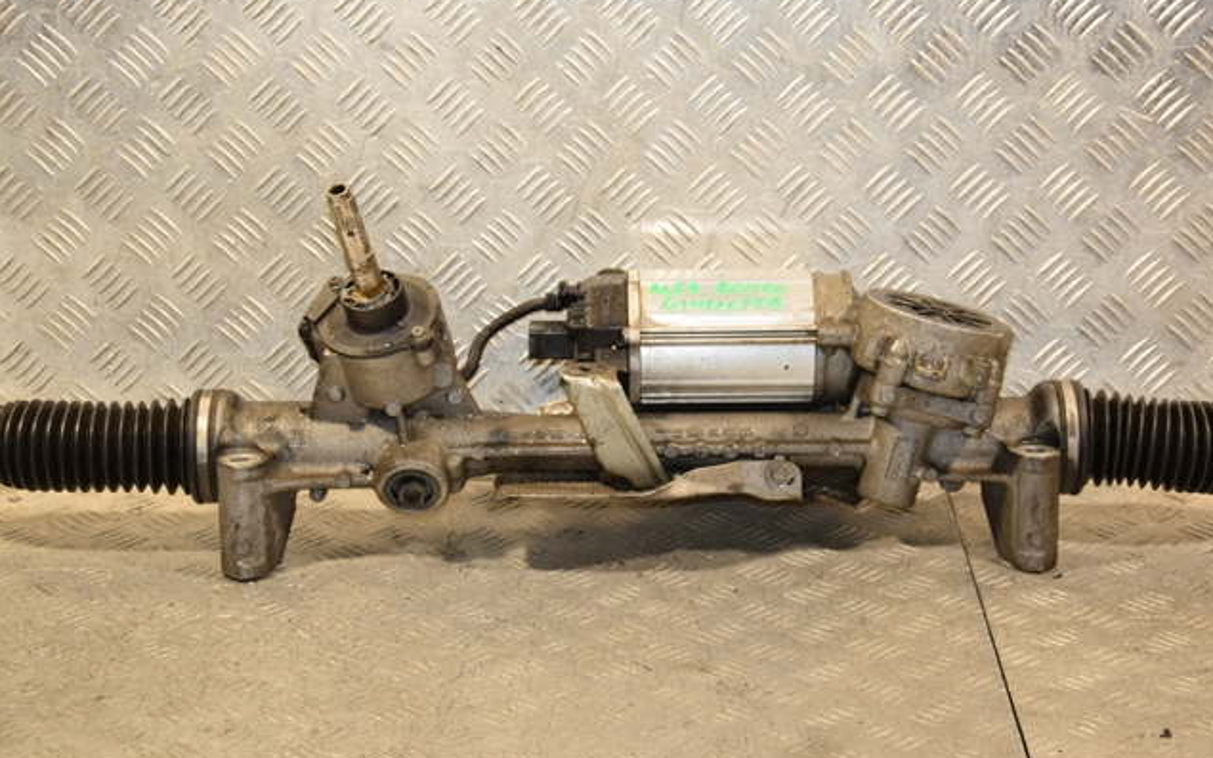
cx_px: 609
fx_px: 2546
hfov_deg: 26.8
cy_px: 365
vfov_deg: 16.9
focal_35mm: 77
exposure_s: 1/125
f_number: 5
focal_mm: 50
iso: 800
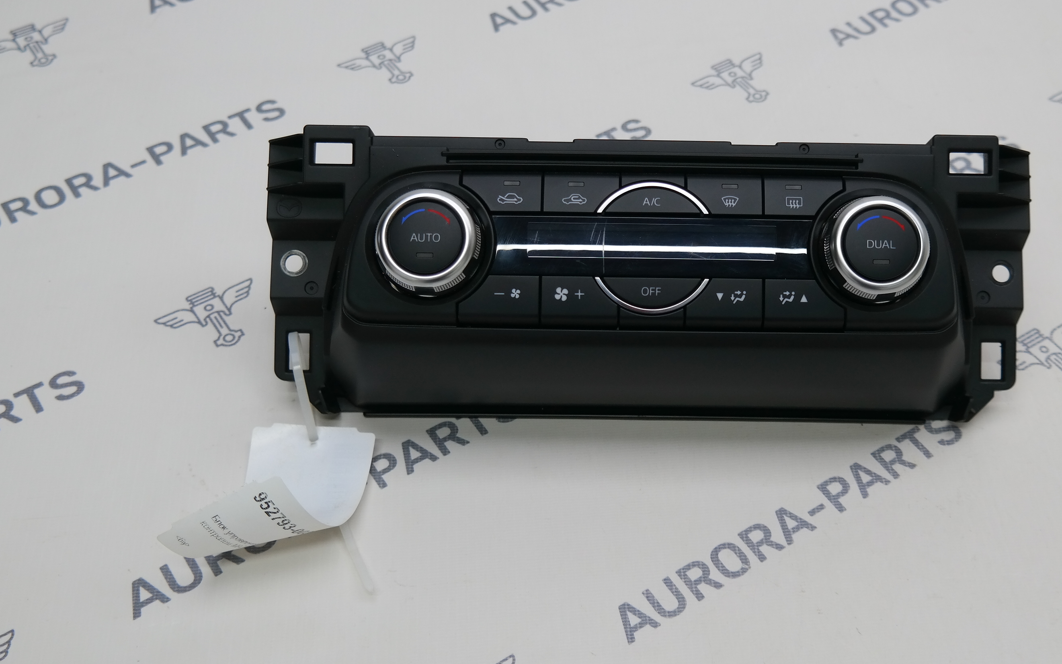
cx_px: 638
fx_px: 1302
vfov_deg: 28.5
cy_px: 253
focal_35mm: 45
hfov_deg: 44.1
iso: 200
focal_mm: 20
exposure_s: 1/80
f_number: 3.5
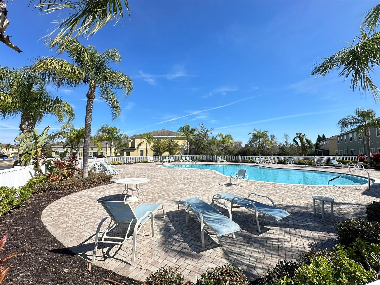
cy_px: 142
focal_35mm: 14
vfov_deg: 85.7
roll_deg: +1.6
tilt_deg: +5.8
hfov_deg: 102.1
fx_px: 154
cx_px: 190
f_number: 2.2
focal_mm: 2.22
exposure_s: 1/1401
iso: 40
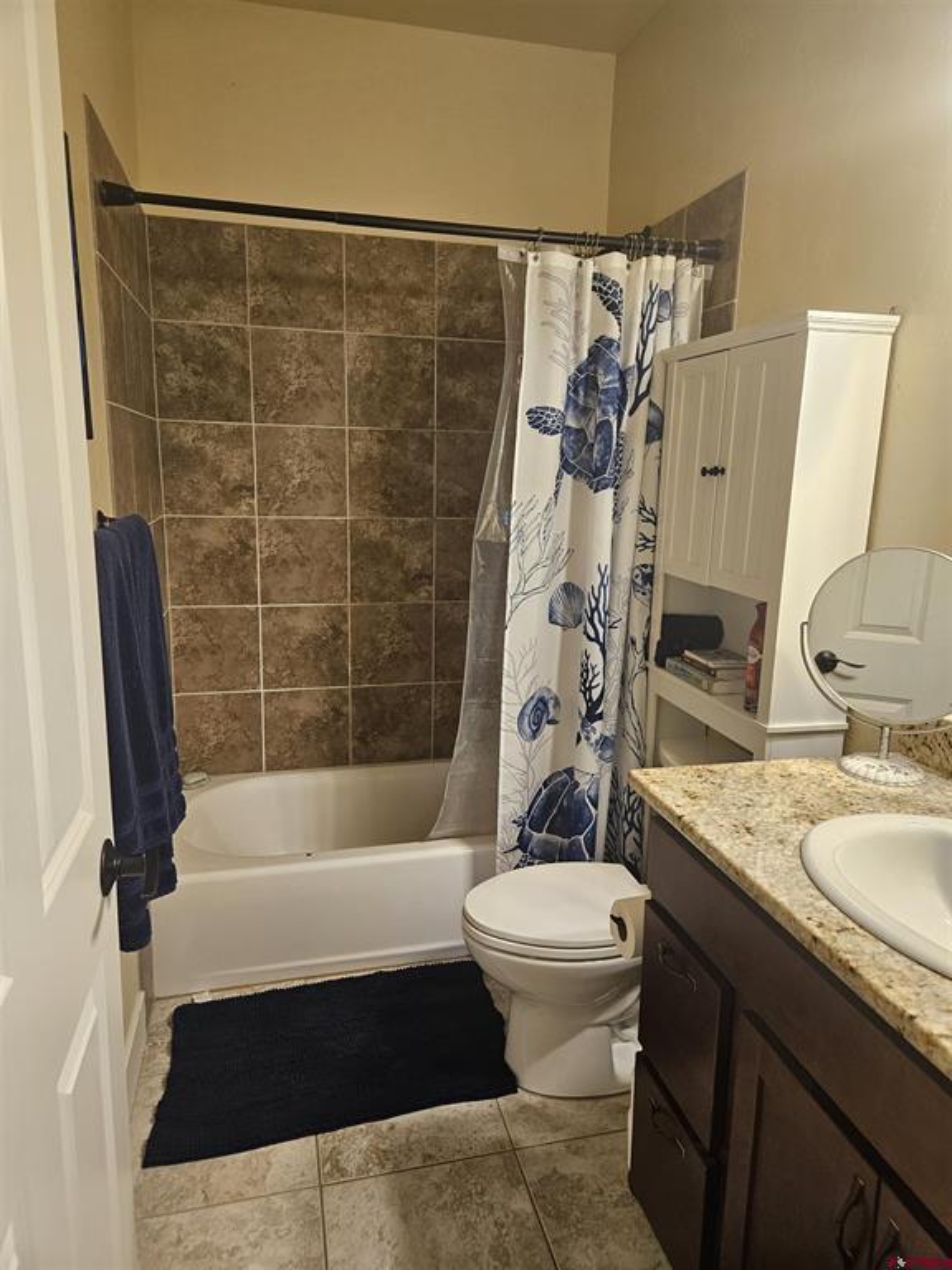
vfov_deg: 73.9
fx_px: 843
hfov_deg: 58.9
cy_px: 635
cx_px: 476
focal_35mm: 23
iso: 200
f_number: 1.8
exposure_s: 1/120
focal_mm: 5.4
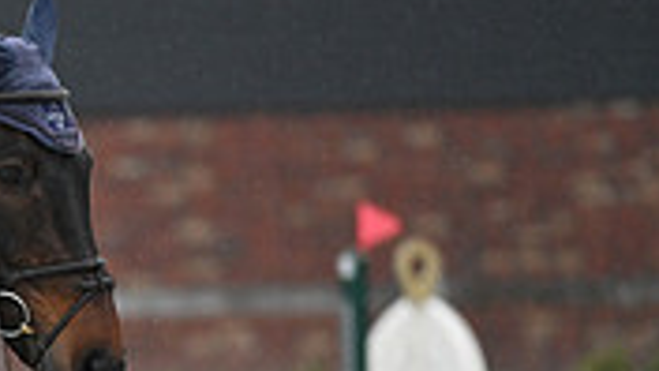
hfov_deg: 2.3
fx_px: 16286
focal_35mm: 932
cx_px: -419
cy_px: 354
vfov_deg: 1.3
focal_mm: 270
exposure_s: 1/1250
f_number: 4.5
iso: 2500
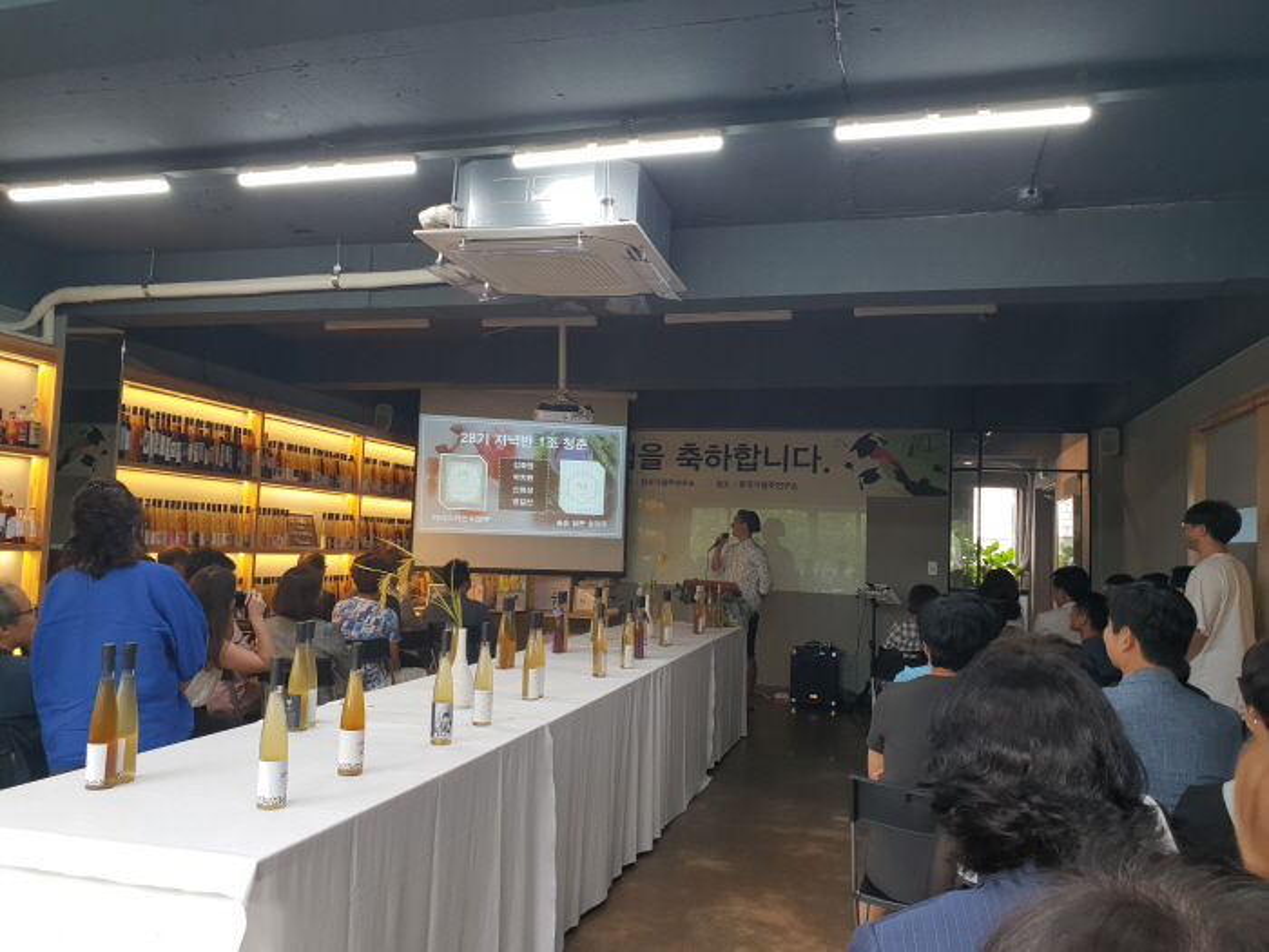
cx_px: 634
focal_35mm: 26
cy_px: 476
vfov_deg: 53.1
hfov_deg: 67.3
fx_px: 953
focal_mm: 4.3
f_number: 2.4
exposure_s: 1/60
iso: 100
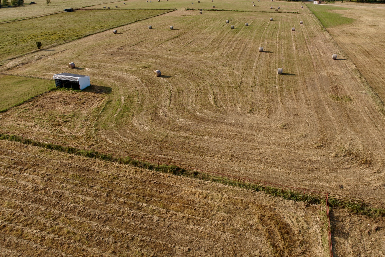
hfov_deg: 67.4
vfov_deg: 47.6
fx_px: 289
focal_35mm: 27
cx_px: 201
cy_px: 103
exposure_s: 1/1600
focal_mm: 12.29
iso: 130
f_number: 2.8
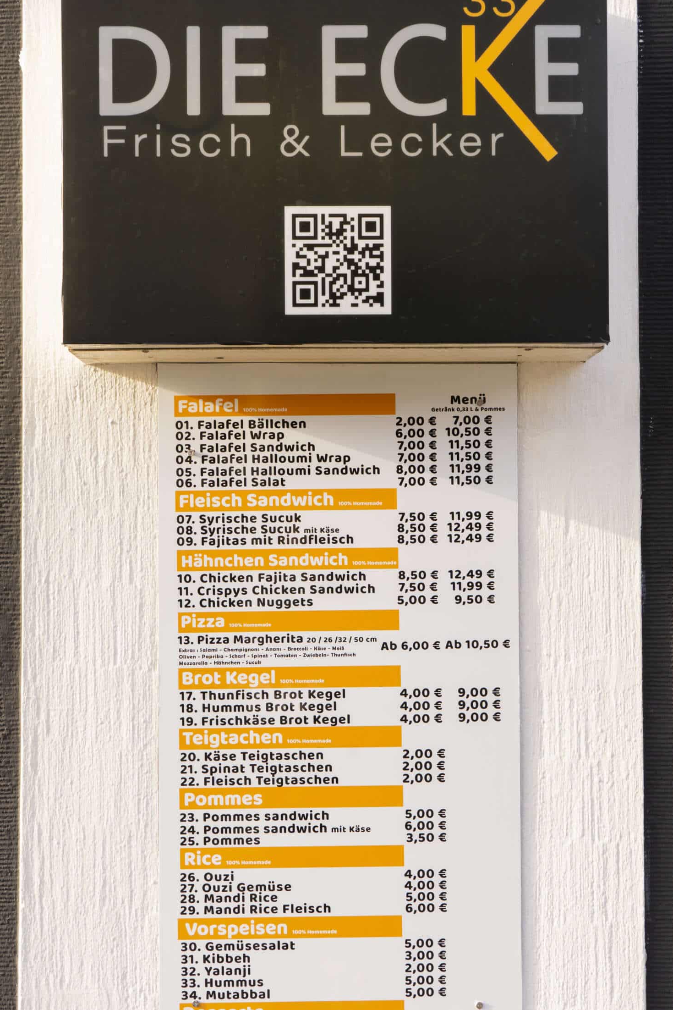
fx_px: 1206
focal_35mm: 43
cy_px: 524
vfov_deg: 45.4
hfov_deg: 31.2
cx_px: 337
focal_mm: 37
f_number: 7.1
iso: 500
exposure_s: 1/250
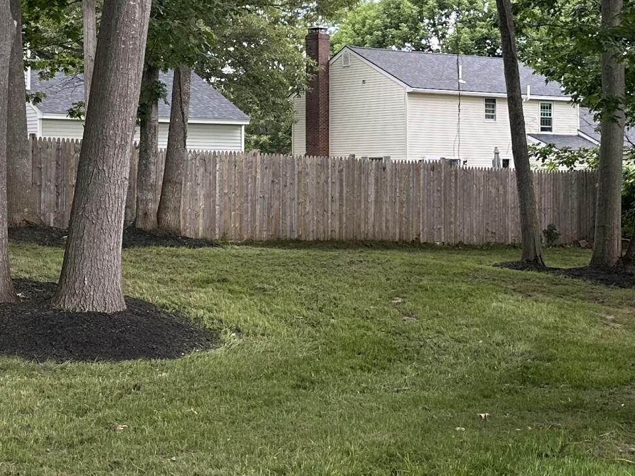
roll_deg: +0.1
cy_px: 118
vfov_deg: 19.5
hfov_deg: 25.9
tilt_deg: +3.0
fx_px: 1376
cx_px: 237
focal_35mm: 75
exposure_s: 1/160
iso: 100
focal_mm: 6.86
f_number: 1.78
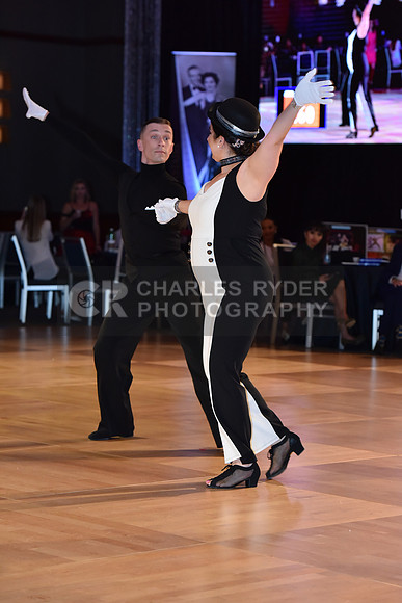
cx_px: 201
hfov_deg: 12.5
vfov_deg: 18.6
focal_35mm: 110
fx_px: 1841
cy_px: 302
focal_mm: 110
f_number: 5
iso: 2000
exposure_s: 1/250
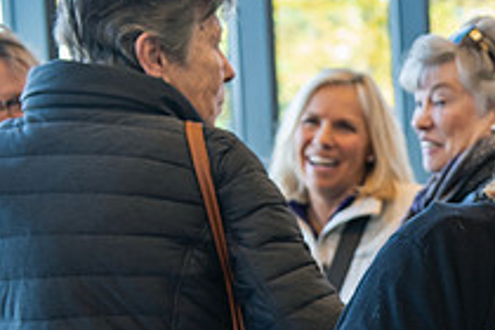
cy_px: 270
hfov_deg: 16.8
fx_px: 1595
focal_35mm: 116
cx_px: 601
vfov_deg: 11.8
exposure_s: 1/200
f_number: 3.2
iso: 640
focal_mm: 42
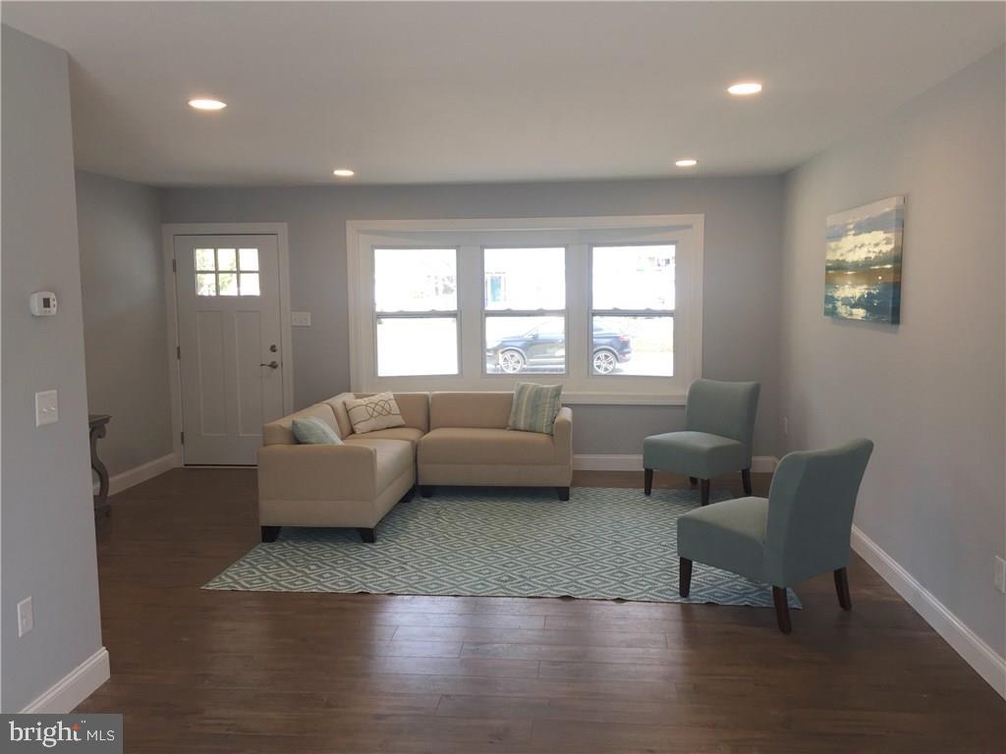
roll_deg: -0.5
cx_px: 503
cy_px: 377
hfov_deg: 61.7
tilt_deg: -5.5
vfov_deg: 48.2
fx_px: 843
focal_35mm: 29
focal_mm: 4.15
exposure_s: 1/60
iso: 32
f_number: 2.2
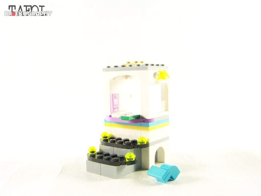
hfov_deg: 49.0
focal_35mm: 38
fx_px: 287
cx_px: 130
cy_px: 98
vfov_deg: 37.7
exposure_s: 1/60
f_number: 3.2
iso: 400
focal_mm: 6.3
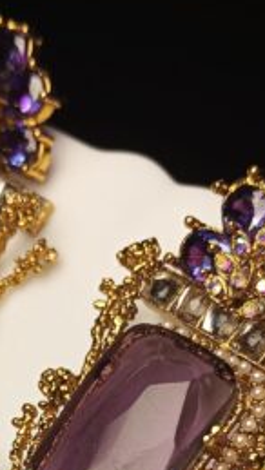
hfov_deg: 14.6
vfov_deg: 24.4
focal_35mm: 82
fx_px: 1023
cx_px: 40
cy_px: 494
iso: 50
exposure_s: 1/196
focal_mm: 3.98
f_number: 1.8
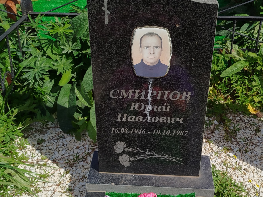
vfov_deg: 30.3
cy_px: 98
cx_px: 132
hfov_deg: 39.7
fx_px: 365
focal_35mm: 48
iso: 50
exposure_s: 1/2327
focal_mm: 5.31
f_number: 1.7
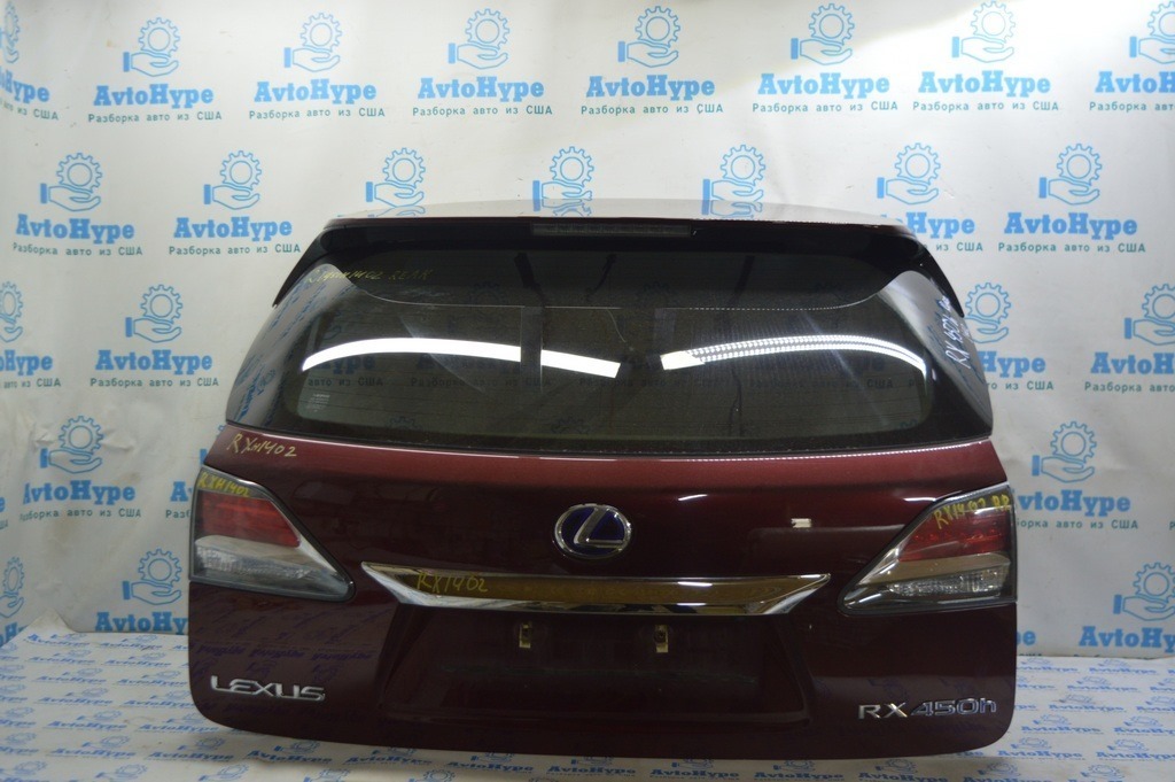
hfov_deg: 51.3
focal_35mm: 38
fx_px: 1223
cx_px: 588
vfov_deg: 35.4
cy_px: 391
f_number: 4
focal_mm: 25
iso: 400
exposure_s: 1/40
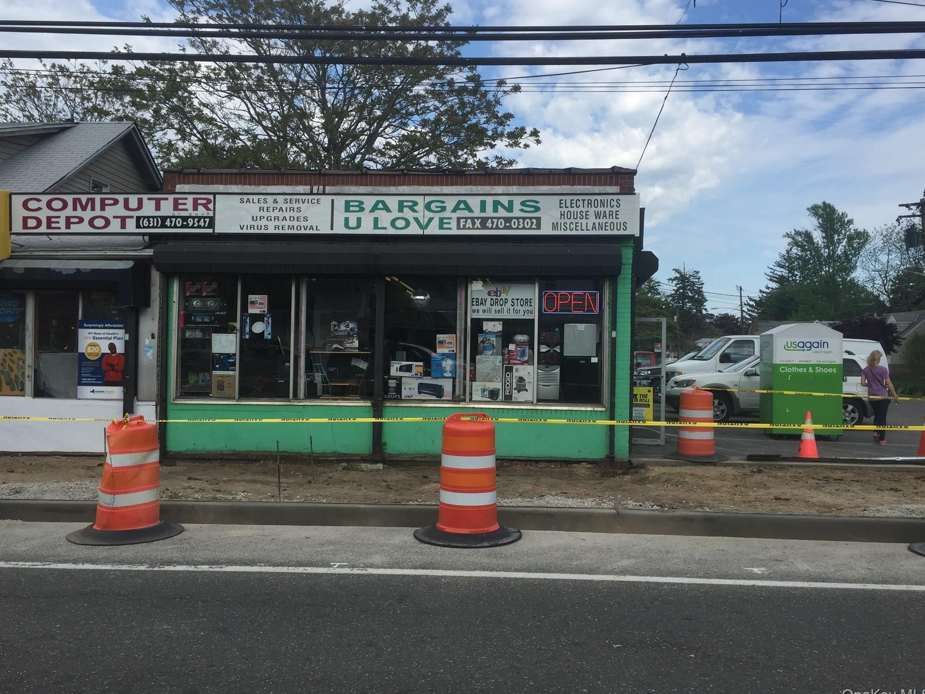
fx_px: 802
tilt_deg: -1.4
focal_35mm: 30
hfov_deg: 60.0
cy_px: 347
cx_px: 459
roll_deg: -1.9
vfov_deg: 46.8
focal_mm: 4.15
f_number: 2.2
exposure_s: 1/1236
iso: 32
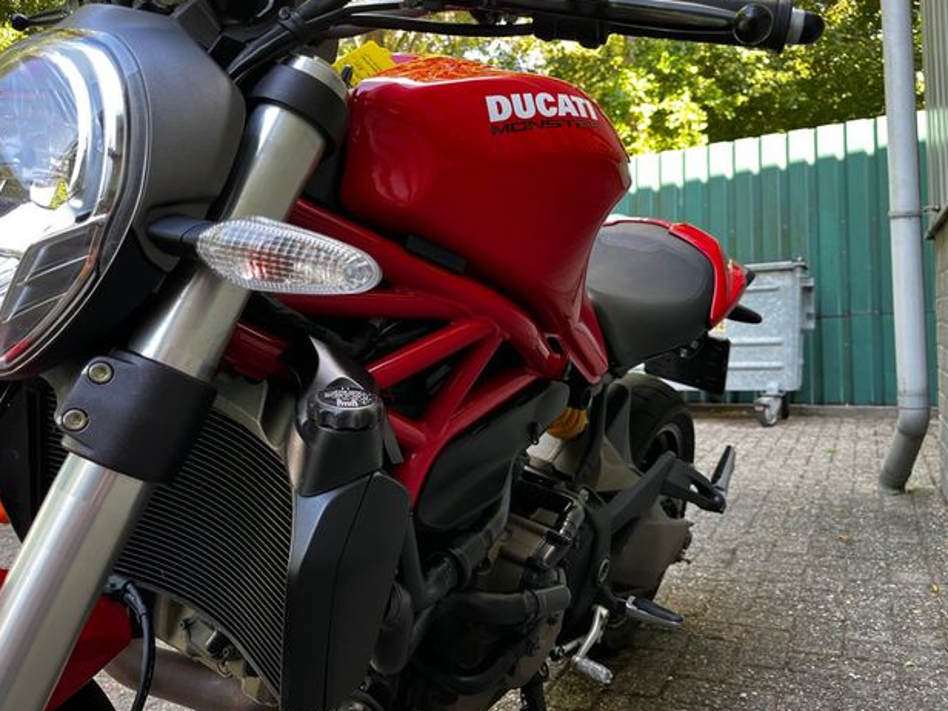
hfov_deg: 65.3
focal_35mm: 27
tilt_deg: -1.6
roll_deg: +2.6
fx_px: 739
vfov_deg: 51.4
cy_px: 349
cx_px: 463
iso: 80
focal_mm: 5.1
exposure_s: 1/121
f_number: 1.6
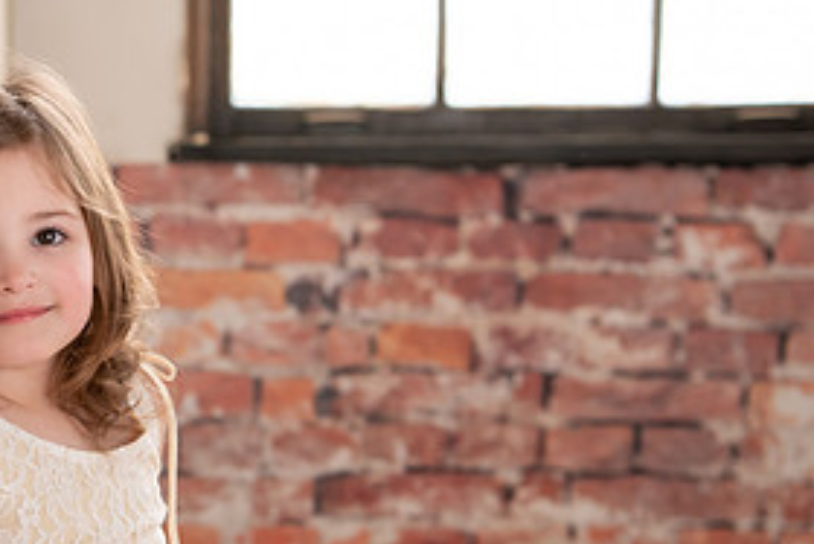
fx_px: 2307
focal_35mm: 102
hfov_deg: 19.7
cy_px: 454
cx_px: 97
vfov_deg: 13.4
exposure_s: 1/200
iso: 1250
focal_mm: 45
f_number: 3.5
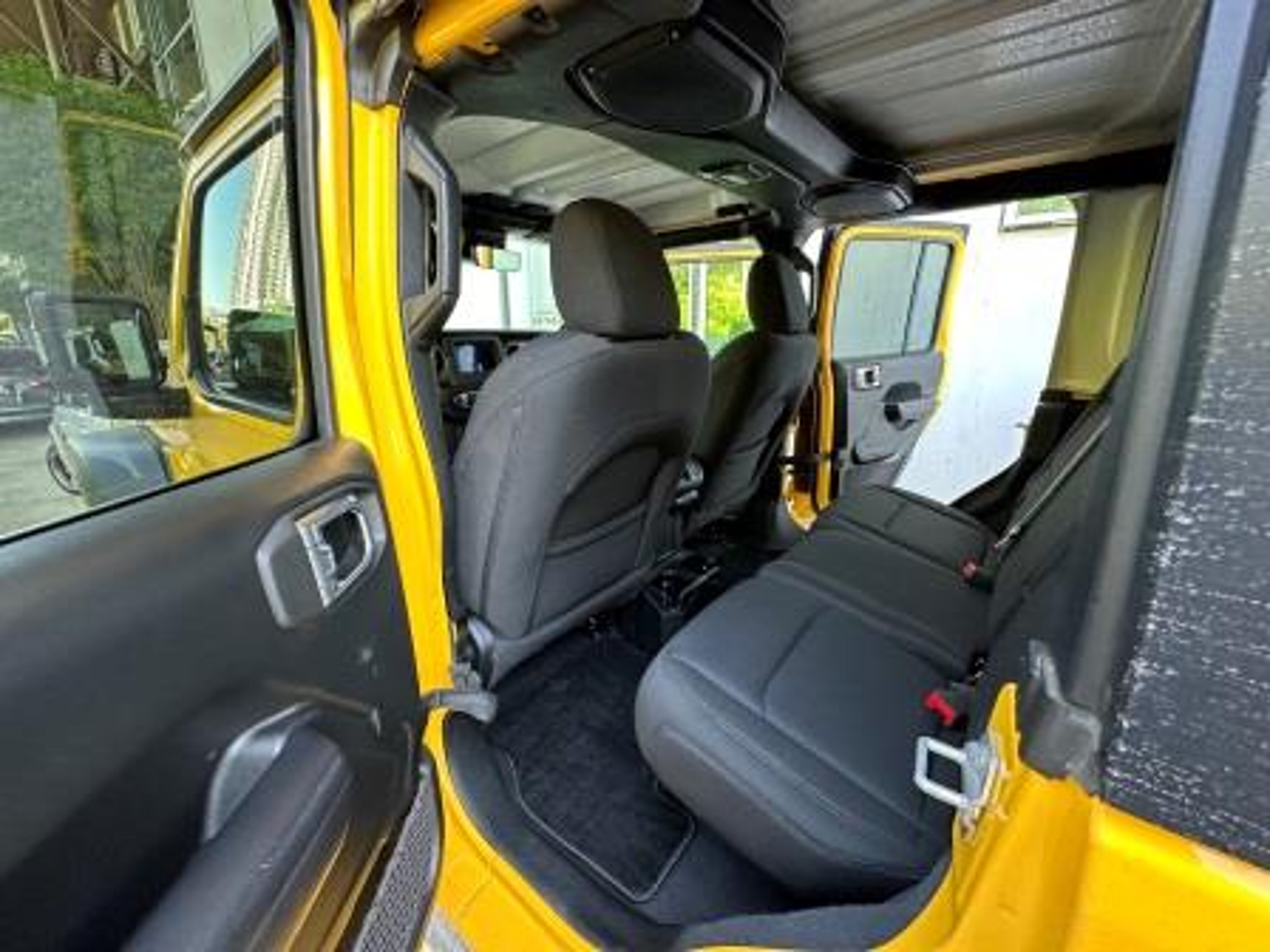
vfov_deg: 85.7
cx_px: 635
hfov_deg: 102.1
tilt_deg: -17.8
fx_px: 514
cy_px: 476
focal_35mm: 14
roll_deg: +0.4
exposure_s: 1/81
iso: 320
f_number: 2.2
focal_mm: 2.22
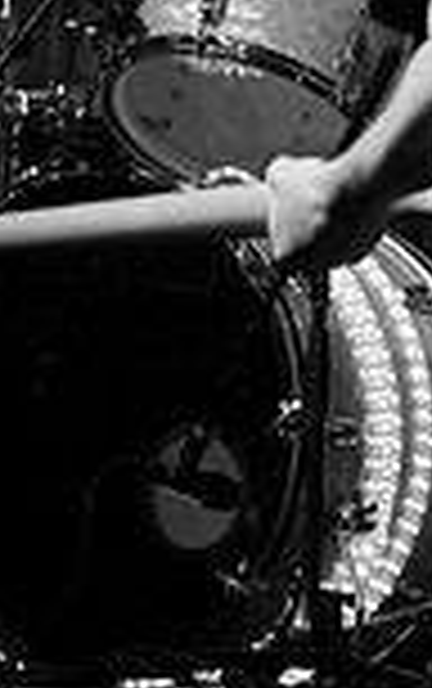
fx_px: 3812
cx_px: -468
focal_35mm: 203
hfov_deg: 6.3
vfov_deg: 10.3
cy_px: 49
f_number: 3.2
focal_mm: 35
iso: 800
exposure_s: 1/250
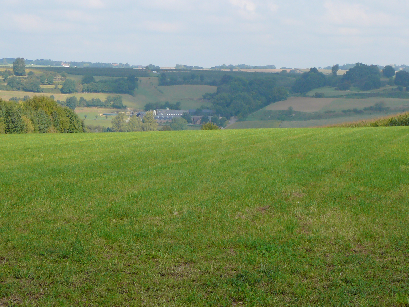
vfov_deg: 13.8
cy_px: 114
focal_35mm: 107
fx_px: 1264
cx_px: 248
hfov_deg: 18.4
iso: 80
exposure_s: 1/640
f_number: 3.8
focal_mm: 12.2
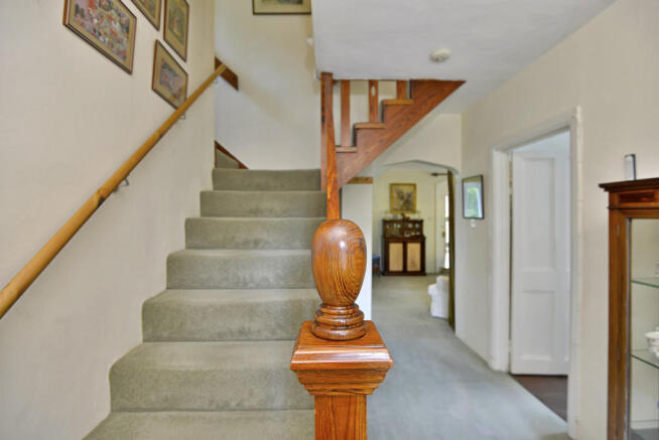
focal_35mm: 16
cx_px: 330
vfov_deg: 73.8
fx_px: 293
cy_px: 220
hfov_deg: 96.7
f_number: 4
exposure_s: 1/13
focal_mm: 16
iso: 400
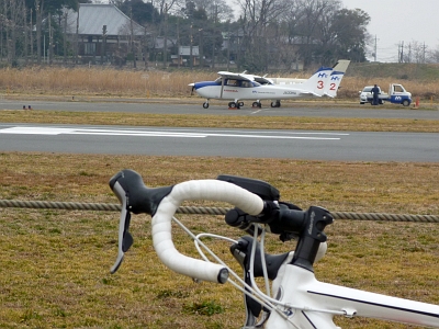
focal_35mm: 169
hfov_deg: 11.7
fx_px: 2143
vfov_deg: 8.8
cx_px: 220
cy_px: 164
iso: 100
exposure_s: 1/100
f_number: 5.7
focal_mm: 19.2
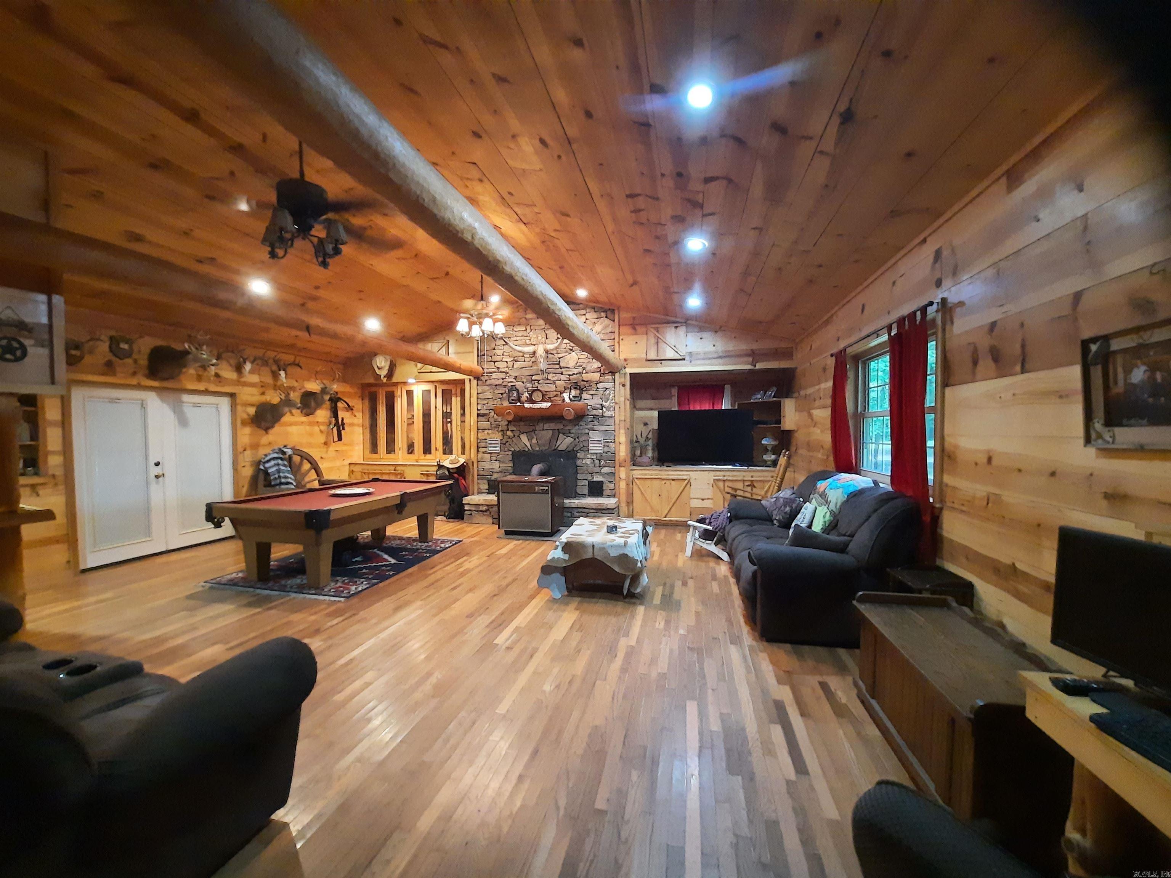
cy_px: 439
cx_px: 586
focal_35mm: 13
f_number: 2.2
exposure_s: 1/17
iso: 800
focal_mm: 1.74
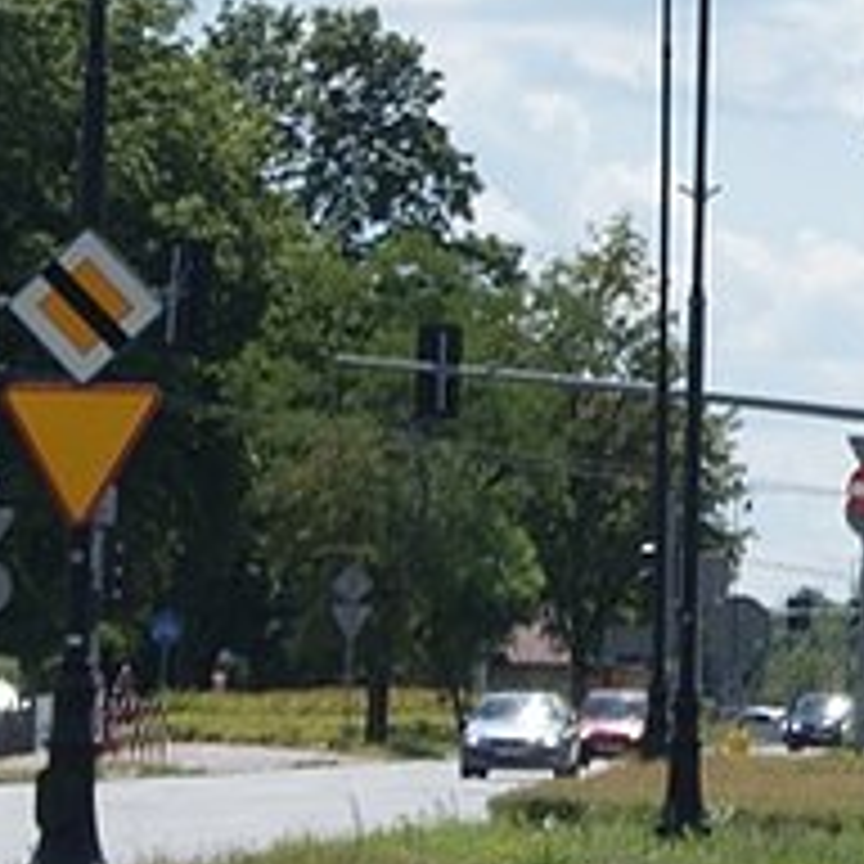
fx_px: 10138
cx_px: 1570
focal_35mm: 359
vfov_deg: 4.9
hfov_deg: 4.8
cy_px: -243
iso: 100
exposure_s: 1/160
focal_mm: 60
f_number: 11
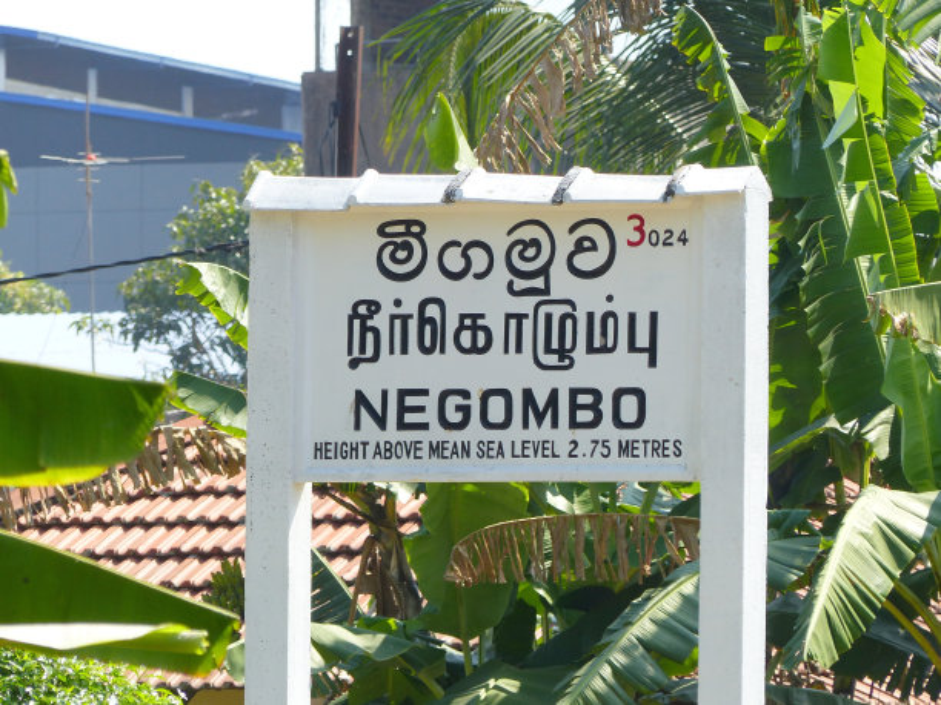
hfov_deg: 4.5
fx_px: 12042
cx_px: 470
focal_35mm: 443
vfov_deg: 3.4
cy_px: 352
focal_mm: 79.8
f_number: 4
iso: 100
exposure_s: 1/500
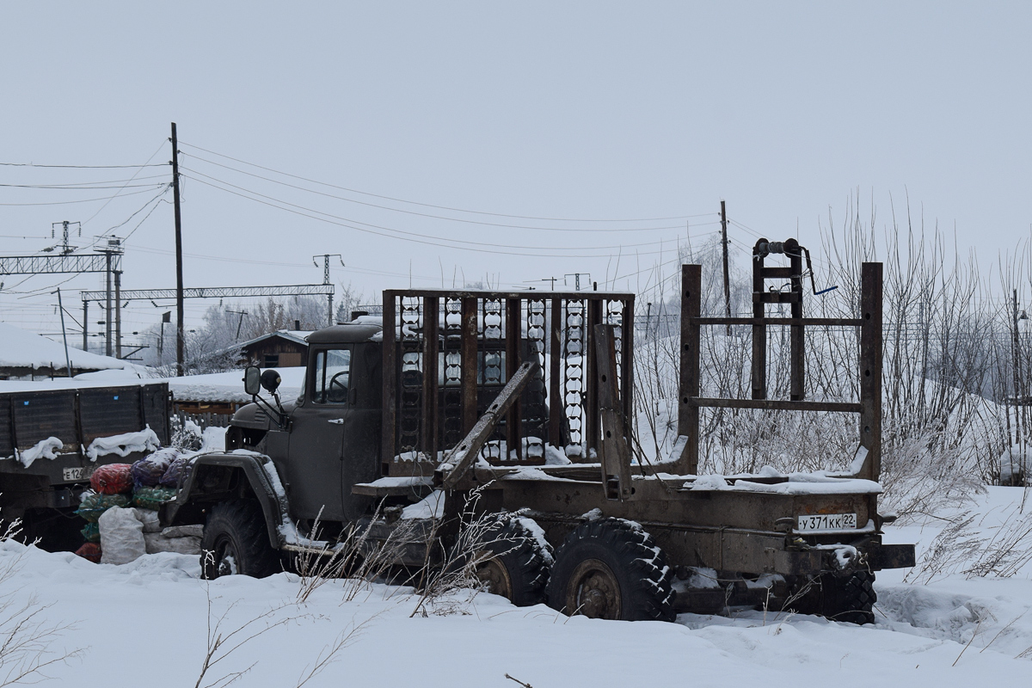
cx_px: 516
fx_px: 2365
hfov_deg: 24.6
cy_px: 344
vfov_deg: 16.6
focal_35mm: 82
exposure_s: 1/320
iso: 200
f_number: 9
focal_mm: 55
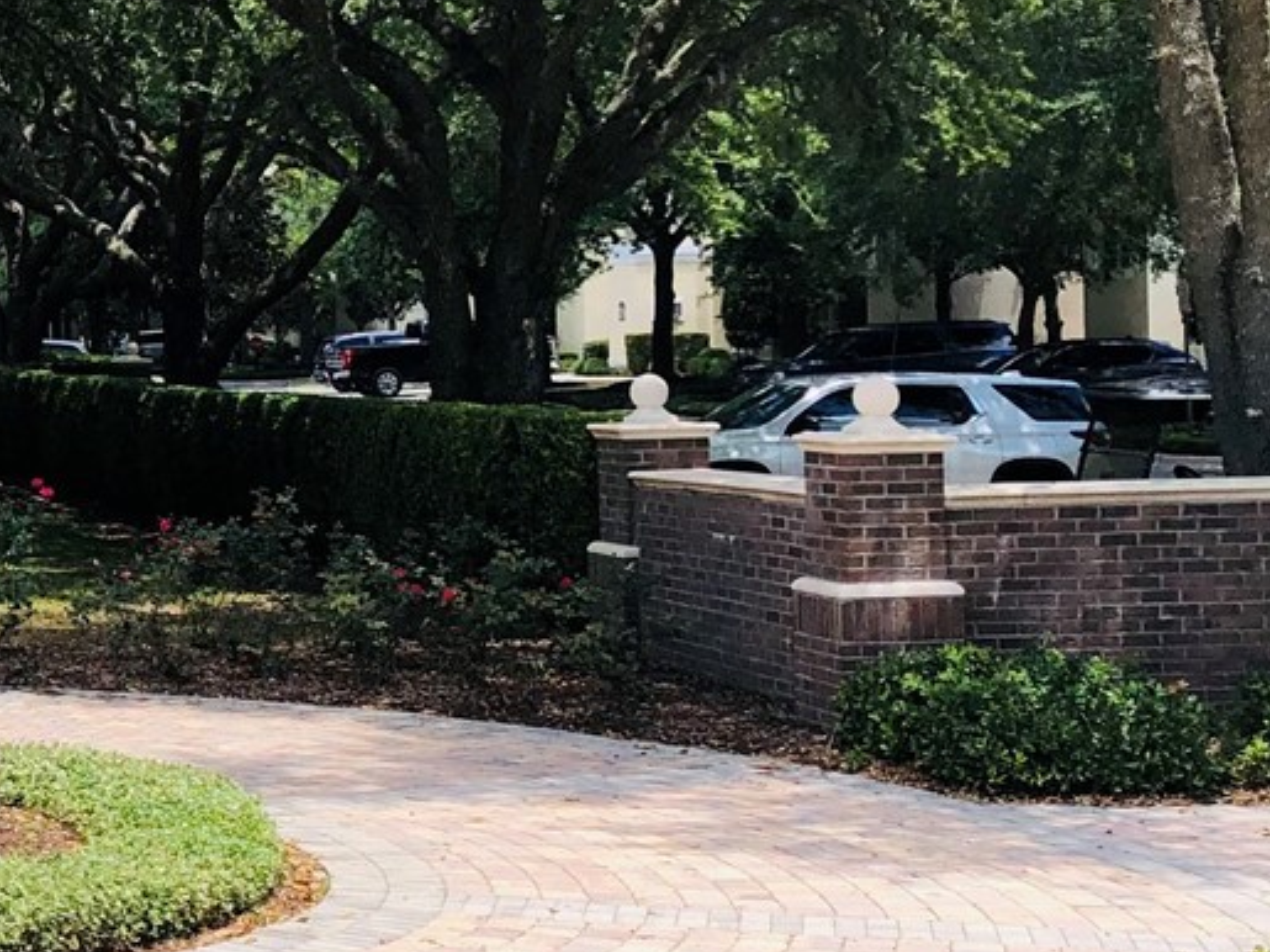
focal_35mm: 87
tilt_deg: -1.2
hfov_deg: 20.5
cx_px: -385
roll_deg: +0.5
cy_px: 335
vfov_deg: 16.9
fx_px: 3191
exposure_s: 1/1499
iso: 20
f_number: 1.8
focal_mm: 3.99
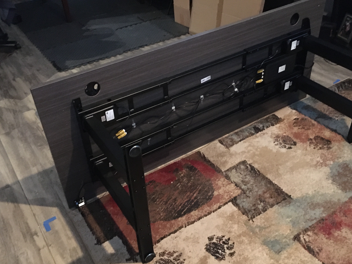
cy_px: 124
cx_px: 180
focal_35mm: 37
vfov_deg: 38.6
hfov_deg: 50.1
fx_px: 376
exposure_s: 1/15
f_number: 2.2
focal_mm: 4.15
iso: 800
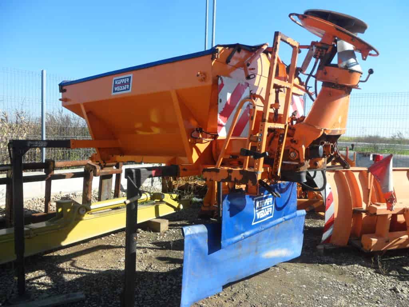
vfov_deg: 51.4
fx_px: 319
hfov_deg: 65.3
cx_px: 204
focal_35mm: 27
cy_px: 154
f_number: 3.5
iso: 80
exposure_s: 1/500
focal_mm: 4.9
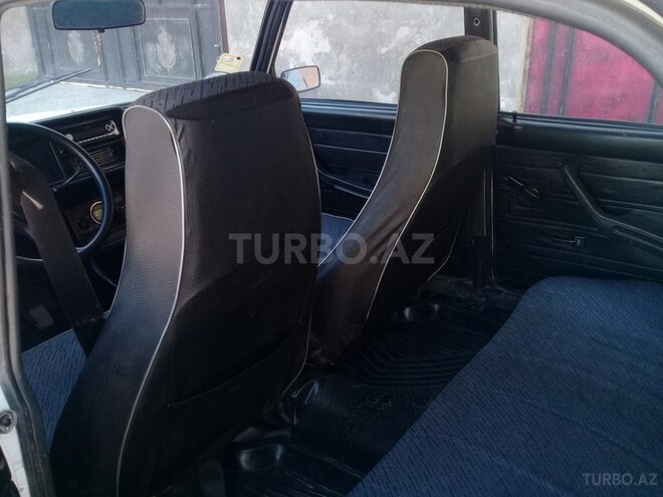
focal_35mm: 31
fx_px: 594
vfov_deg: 45.4
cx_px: 332
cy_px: 248
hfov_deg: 58.4
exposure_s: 1/50
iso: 64
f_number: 2.2
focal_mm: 3.3
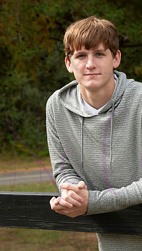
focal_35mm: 134
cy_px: 117
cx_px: 89
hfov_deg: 9.1
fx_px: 896
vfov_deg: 16.0
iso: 800
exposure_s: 1/400
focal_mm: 105
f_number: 10
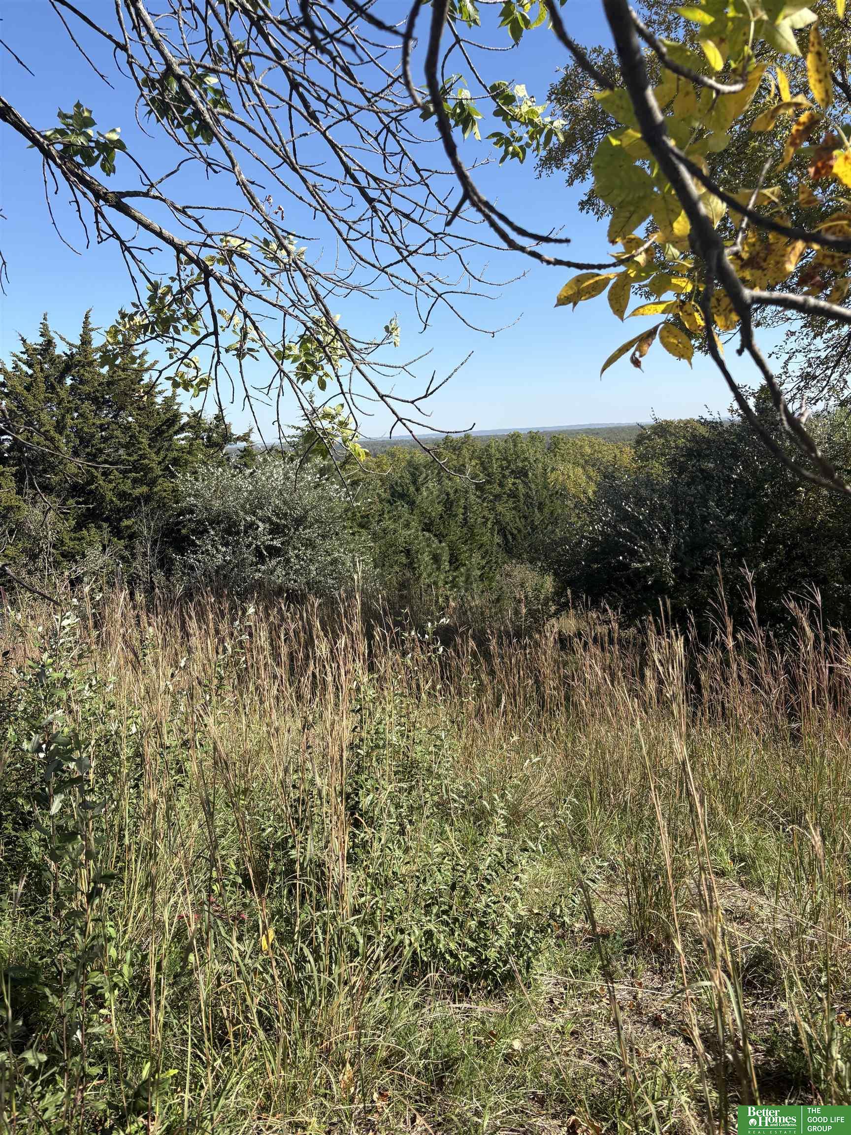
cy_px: 568
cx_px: 426
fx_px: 852
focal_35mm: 26
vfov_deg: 67.3
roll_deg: +2.8
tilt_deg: -5.2
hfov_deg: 53.1
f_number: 1.6
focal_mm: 5.96
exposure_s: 1/2364
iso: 50
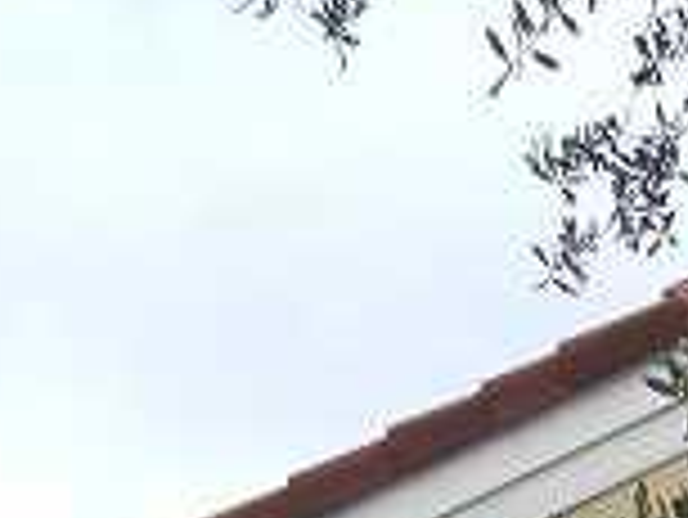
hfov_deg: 11.1
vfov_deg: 8.4
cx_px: 1403
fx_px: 3183
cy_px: 1320
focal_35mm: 160
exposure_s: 1/1026
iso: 40
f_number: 2.2
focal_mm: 4.12
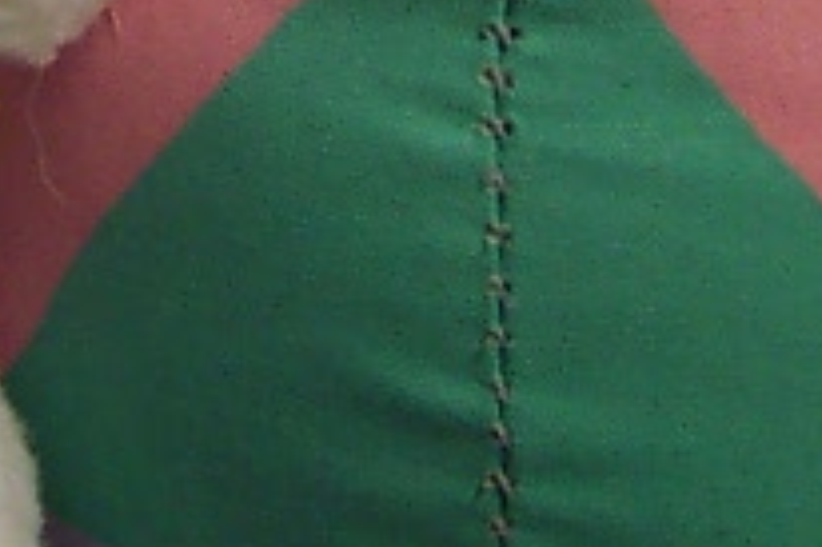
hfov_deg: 9.2
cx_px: 219
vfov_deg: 5.8
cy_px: -950
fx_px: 5110
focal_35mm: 224
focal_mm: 5.6
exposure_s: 1/180
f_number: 2.8
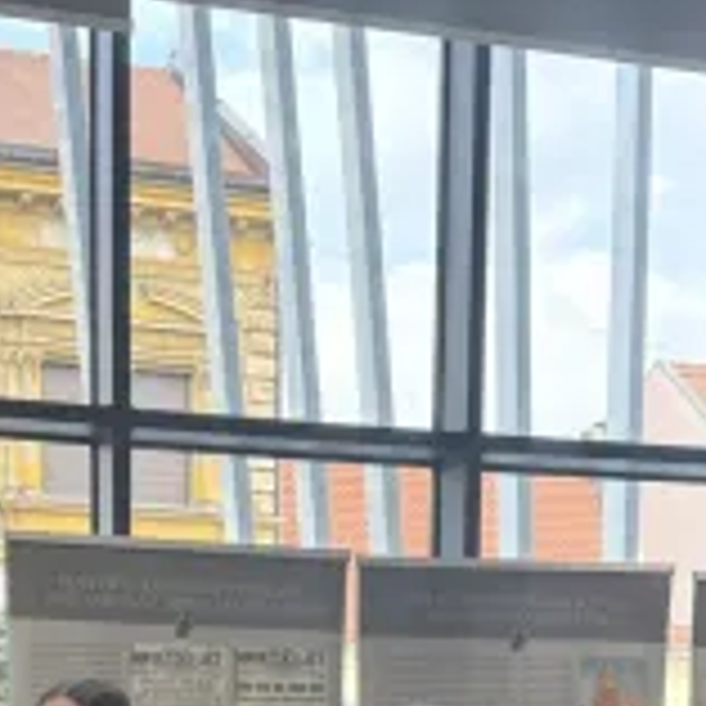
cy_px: 969
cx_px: 292
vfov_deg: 18.8
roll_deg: -1.1
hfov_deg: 20.6
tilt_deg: -5.0
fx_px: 1938
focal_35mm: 84
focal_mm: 6.76
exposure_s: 1/100
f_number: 1.78
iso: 80
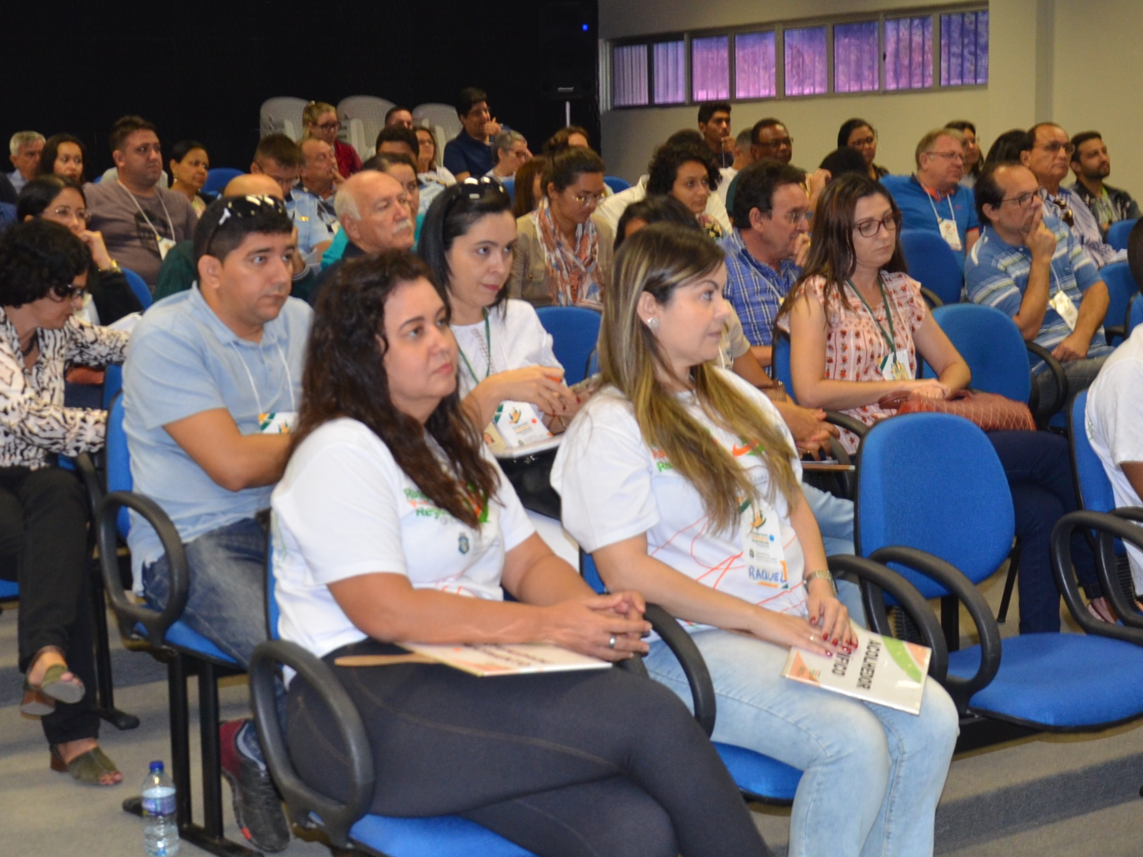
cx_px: 439
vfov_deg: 23.2
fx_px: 2080
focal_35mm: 63
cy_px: 511
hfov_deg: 30.6
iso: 560
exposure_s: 1/60
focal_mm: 22
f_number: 4.5
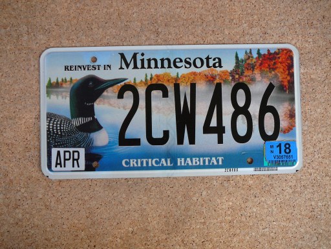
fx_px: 335
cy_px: 124
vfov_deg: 40.7
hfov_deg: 52.6
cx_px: 166
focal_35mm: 35
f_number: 2.8
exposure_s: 1/60
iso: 80
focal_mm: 5.2
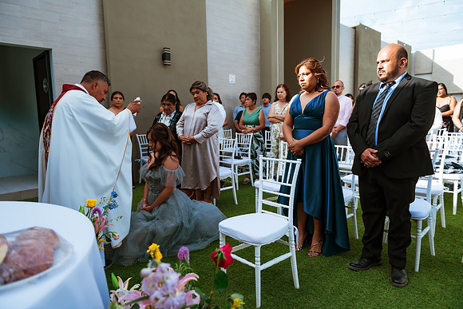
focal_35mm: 24
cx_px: 232
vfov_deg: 53.2
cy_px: 154
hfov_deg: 73.7
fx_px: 309
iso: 100
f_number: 2.8
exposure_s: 1/800
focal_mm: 24
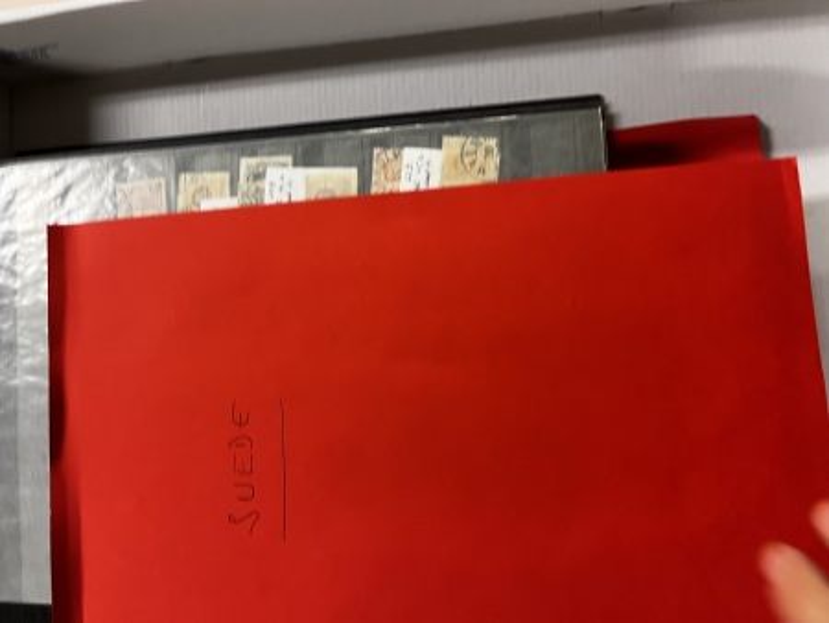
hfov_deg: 67.3
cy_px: 312
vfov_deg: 53.1
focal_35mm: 26
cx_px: 414
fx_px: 623
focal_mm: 5.1
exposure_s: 1/50
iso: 125
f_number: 1.6
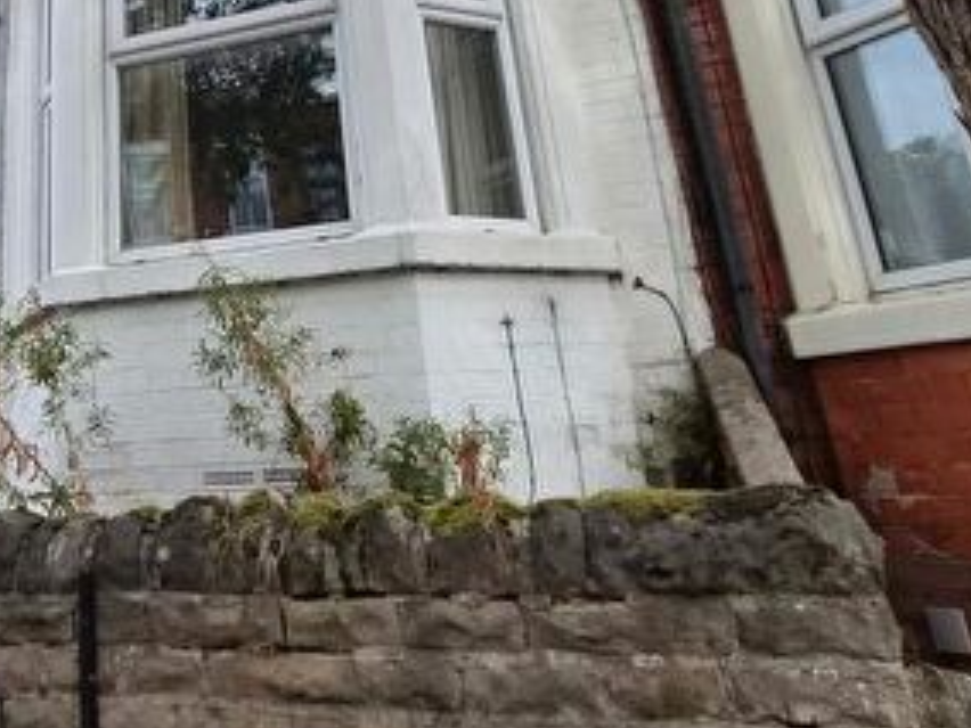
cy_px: 94
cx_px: 219
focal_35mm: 32
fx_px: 898
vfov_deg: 41.2
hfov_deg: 53.7
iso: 100
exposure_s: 1/1996
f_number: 2.2
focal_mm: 2.2
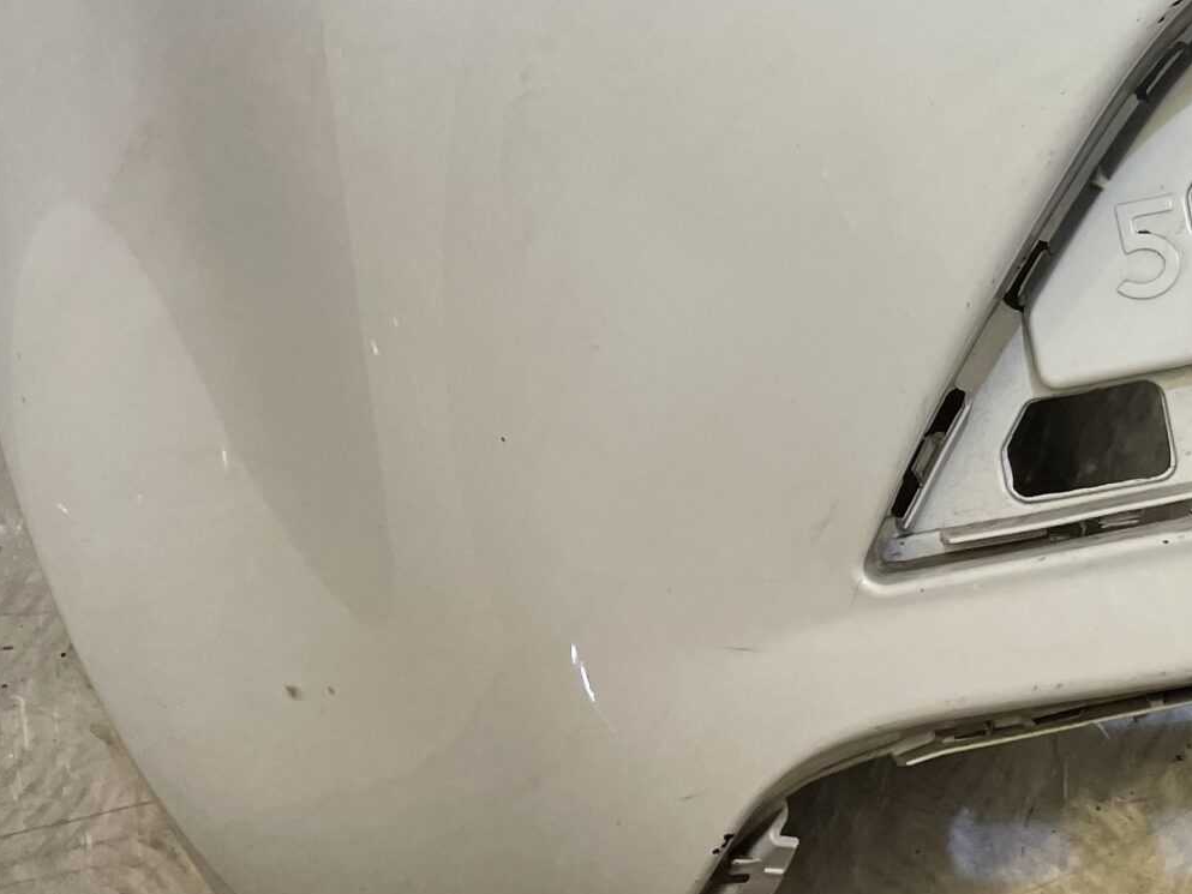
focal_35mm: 67
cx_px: 1511
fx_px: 2307
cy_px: -106
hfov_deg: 25.3
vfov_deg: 20.8
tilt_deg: -69.2
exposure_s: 1/100
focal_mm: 4.2
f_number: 1.6
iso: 80
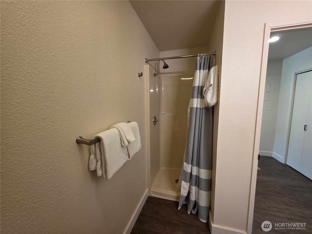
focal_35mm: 13
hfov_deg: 106.2
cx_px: 156
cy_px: 117
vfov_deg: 89.9
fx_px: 117
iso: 160
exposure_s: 1/60
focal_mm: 2.2
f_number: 1.9
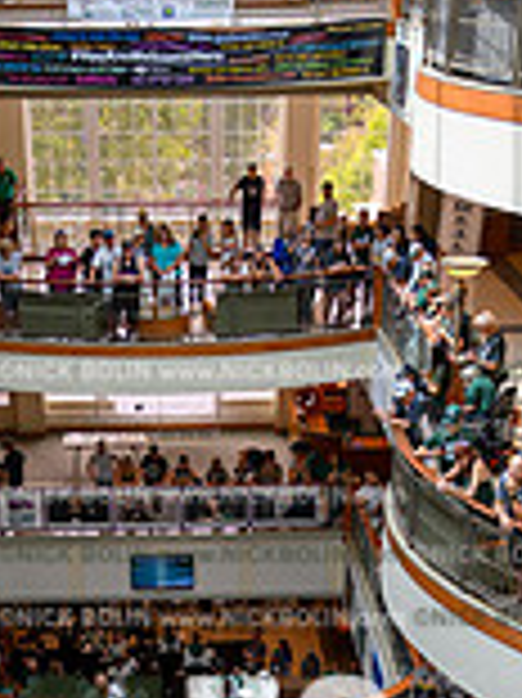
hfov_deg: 21.9
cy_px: 802
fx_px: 1349
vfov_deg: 26.3
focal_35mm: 67
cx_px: 200
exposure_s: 1/800
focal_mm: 24
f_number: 4
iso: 800
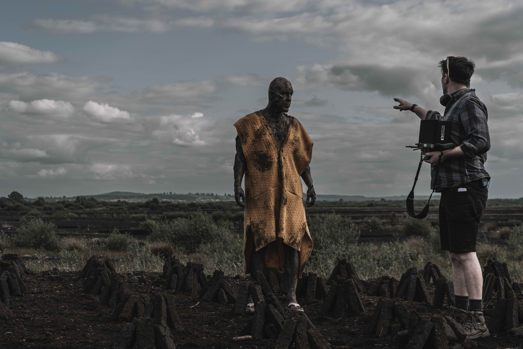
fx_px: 785
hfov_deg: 36.9
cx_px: 262
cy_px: 174
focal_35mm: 54
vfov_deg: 25.1
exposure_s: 1/320
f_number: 5
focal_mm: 54
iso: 100
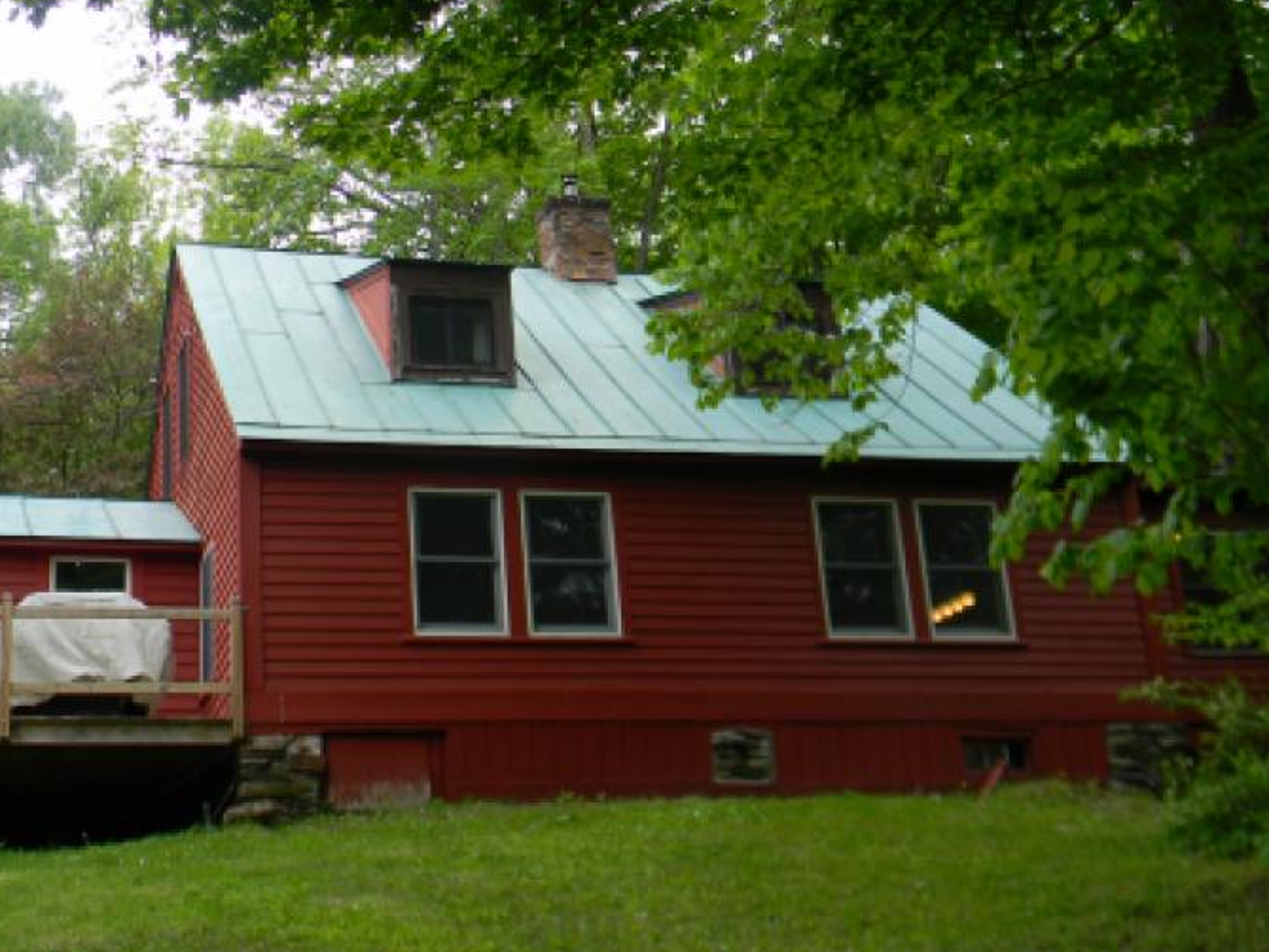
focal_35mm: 55
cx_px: 420
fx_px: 2017
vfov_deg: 26.5
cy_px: 372
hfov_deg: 34.6
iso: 80
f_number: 3.7
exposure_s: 1/112
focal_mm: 6.4
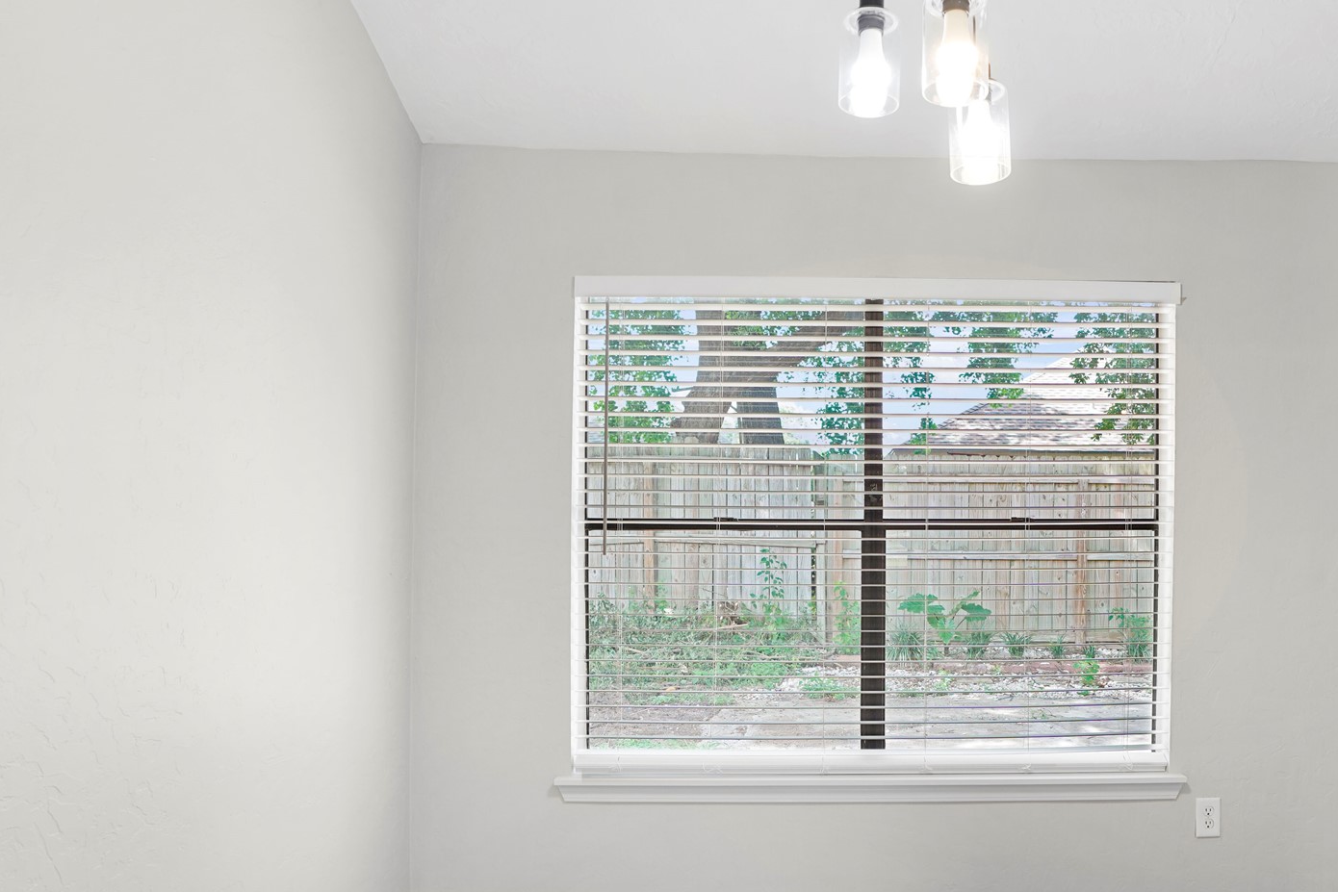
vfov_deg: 51.0
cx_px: 860
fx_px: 929
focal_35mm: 25
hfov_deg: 70.0
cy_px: 527
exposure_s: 1/100
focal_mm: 16
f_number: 5
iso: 200
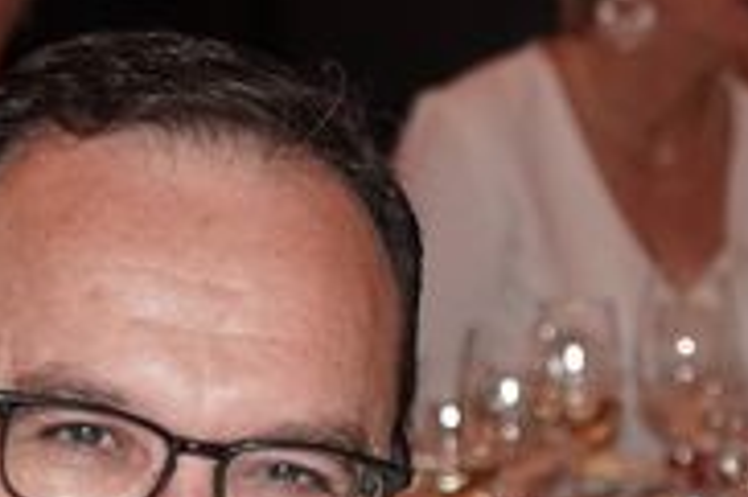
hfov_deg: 6.7
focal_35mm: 304
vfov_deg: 4.4
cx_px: 1262
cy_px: 1019
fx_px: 6311
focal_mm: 46
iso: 1600
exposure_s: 1/80
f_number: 4.5
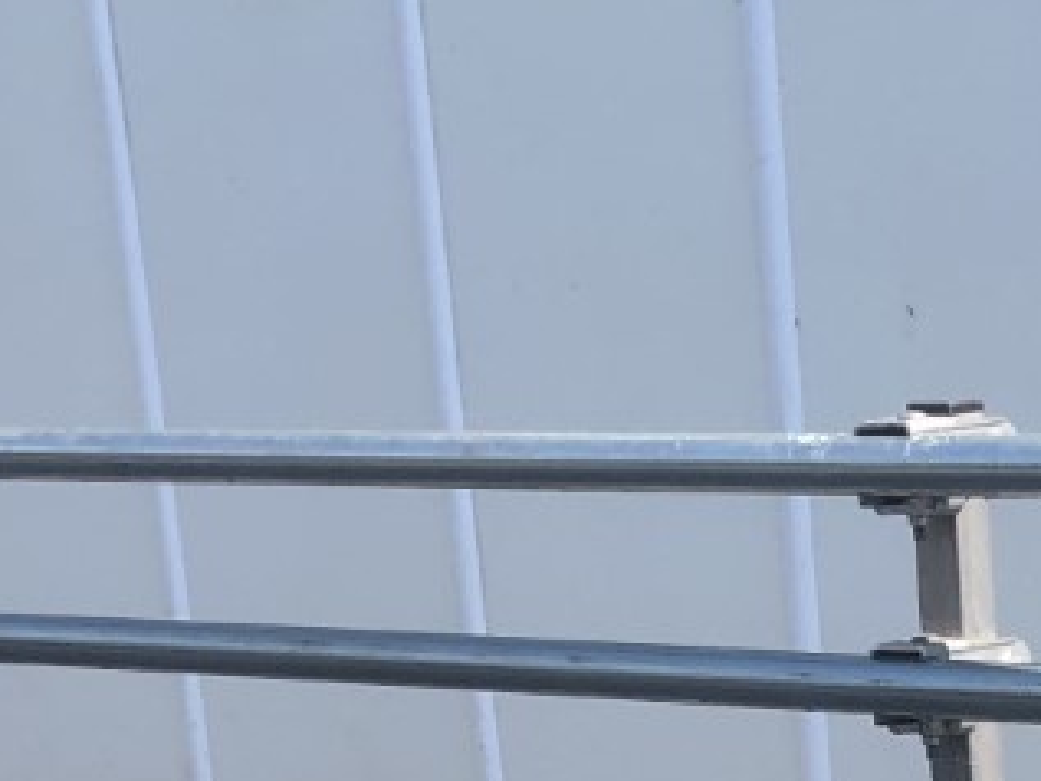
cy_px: 1736
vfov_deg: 10.4
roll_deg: +3.1
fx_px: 3821
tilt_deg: -18.4
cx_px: 1169
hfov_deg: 15.1
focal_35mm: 127
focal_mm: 4
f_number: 1.8
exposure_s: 1/1000
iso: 20
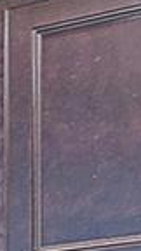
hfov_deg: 4.7
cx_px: -606
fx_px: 1389
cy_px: 577
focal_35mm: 209
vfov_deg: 9.3
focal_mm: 12
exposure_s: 1/1.25
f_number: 7.1
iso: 100
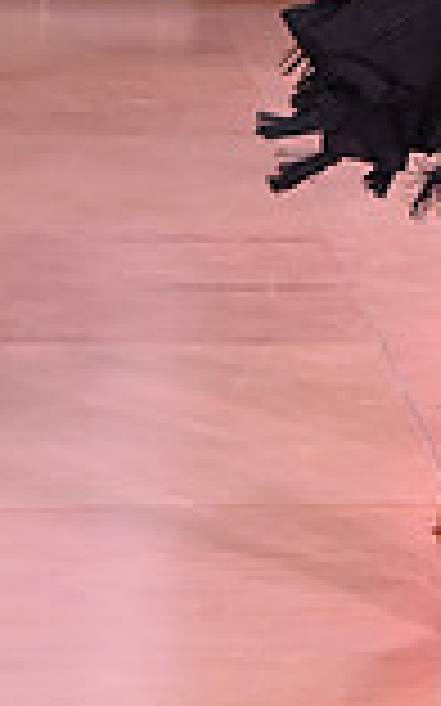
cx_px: 848
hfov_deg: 4.4
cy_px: -270
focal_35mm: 294
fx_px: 5659
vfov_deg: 7.1
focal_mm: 78
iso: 2500
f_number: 6.3
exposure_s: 1/320
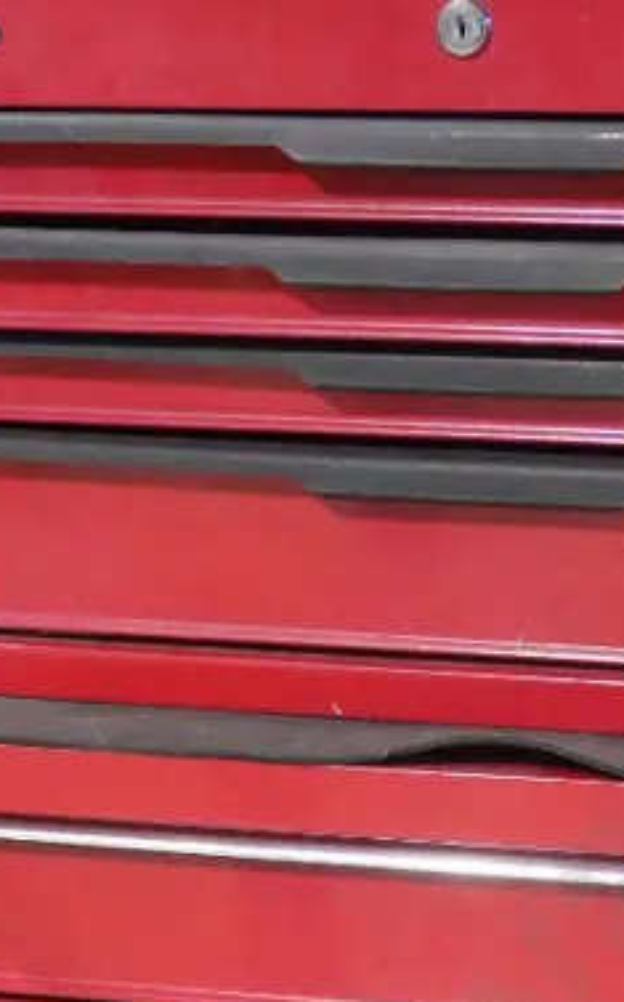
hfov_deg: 13.2
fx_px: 2672
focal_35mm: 98
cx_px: 559
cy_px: 978
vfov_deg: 20.6
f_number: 4
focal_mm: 17
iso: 3200
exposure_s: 1/50
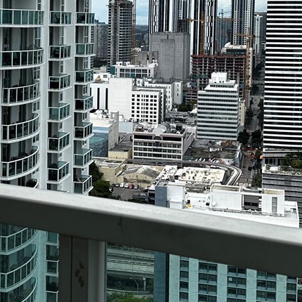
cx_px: 32
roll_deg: -1.2
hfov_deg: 21.4
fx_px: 780
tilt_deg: -3.0
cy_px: 56
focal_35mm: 79
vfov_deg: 21.6
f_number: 1.78
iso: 80
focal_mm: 6.86
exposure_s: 1/3597
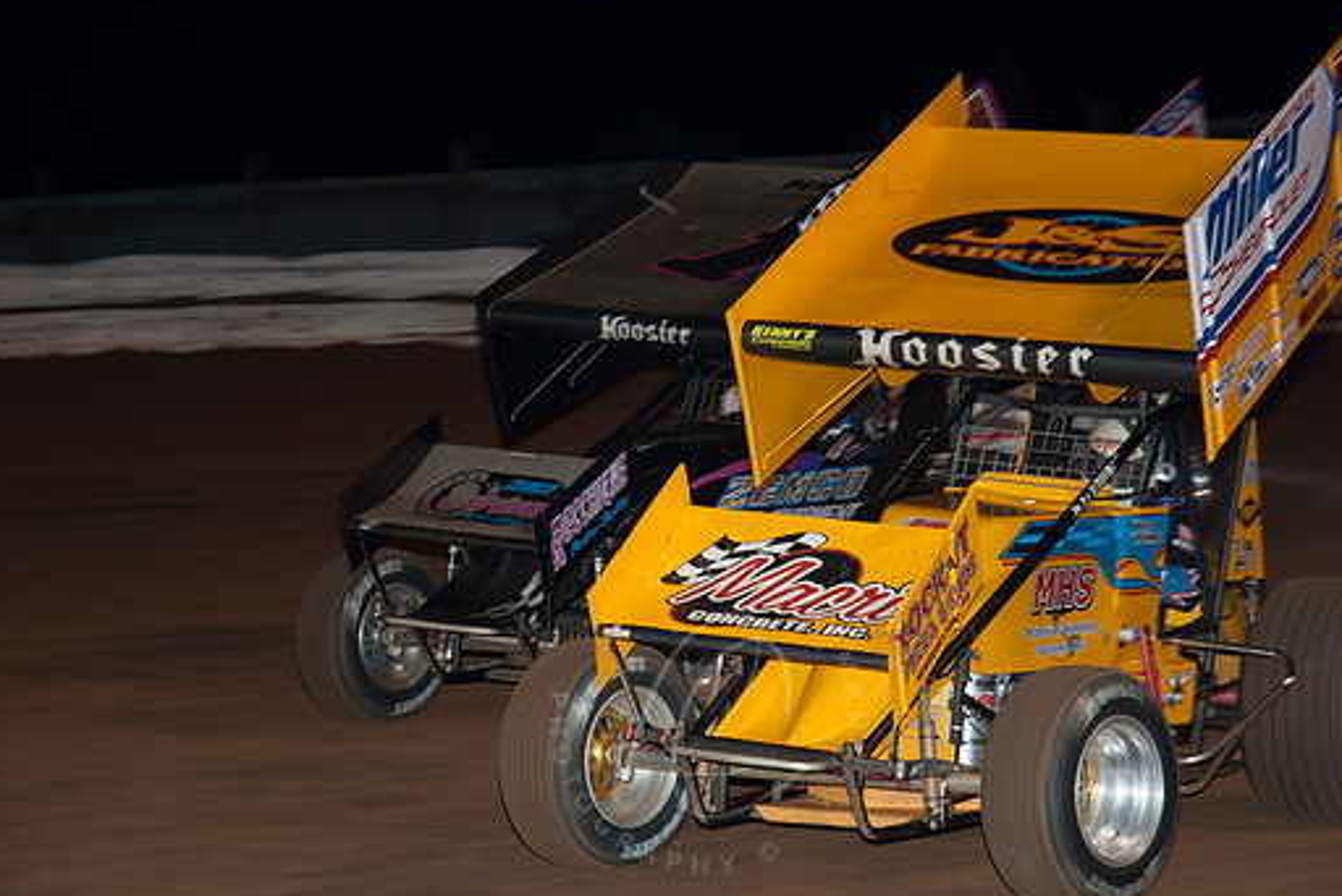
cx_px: 705
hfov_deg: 17.2
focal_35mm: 119
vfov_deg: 11.5
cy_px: 472
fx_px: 4438
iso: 200
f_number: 4.5
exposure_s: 1/160
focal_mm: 70
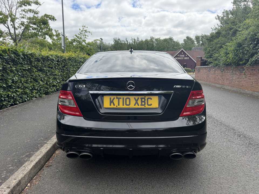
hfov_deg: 71.6
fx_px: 180
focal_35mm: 24
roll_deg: +0.3
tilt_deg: -8.0
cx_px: 130
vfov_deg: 56.8
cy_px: 97
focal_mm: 6.76
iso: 100
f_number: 1.78
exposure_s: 1/3759
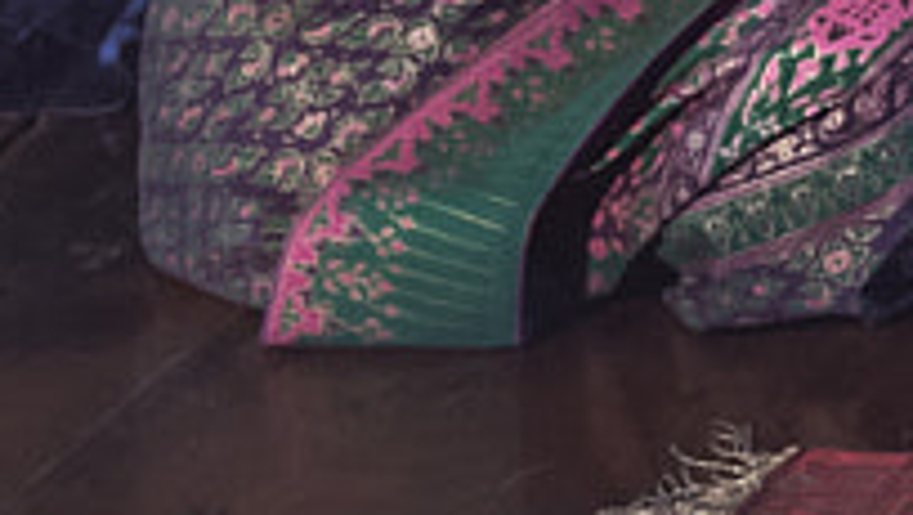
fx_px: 5765
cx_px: 2667
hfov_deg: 7.9
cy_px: -461
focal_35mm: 238
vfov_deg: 5.0
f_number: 4
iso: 900
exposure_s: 1/80
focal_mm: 29
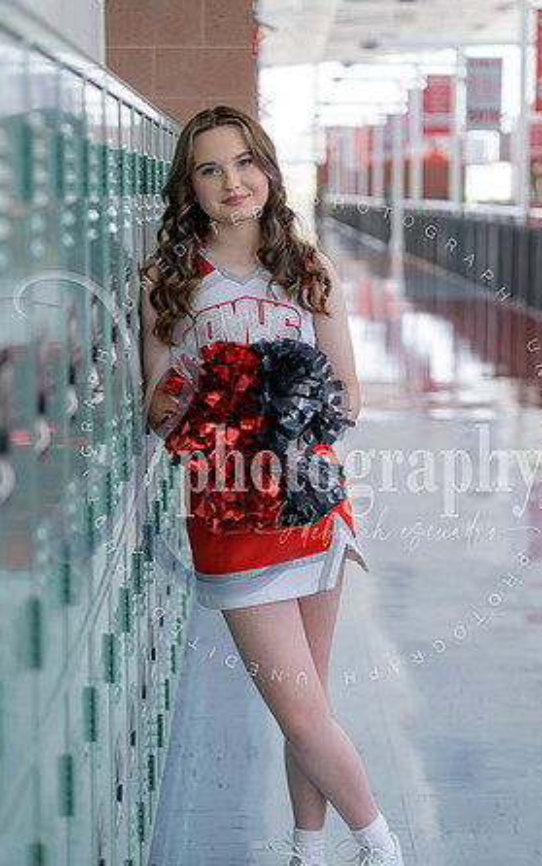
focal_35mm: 72
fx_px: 1701
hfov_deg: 18.1
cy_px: 435
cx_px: 288
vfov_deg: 28.6
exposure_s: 1/125
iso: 250
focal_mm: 70
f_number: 2.8
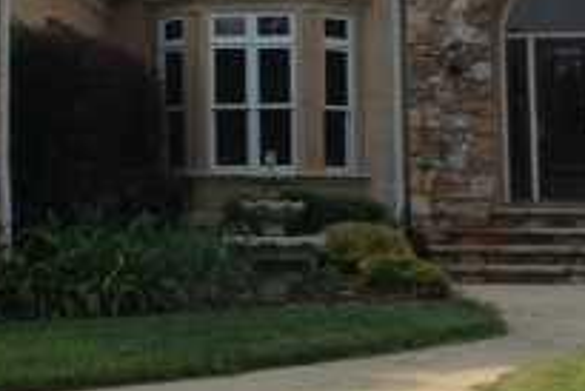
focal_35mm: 107
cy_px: -26
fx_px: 1740
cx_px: 188
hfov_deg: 19.0
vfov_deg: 12.6
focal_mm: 4.13
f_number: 2.4
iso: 50
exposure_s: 1/1063
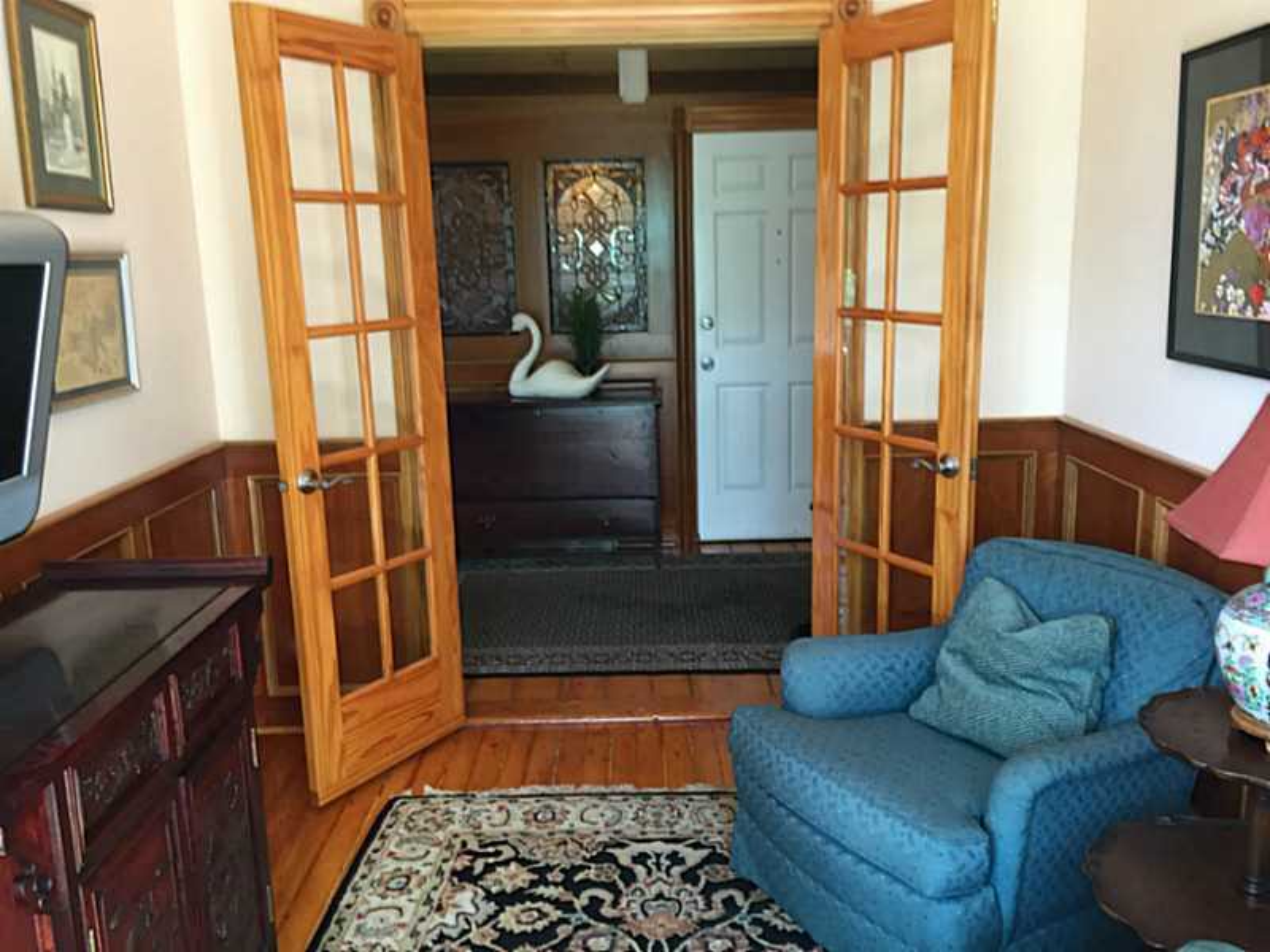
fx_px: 1064
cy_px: 476
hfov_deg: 61.7
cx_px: 635
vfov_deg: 48.2
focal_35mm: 29
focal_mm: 4.15
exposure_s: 1/30
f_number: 2.2
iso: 64
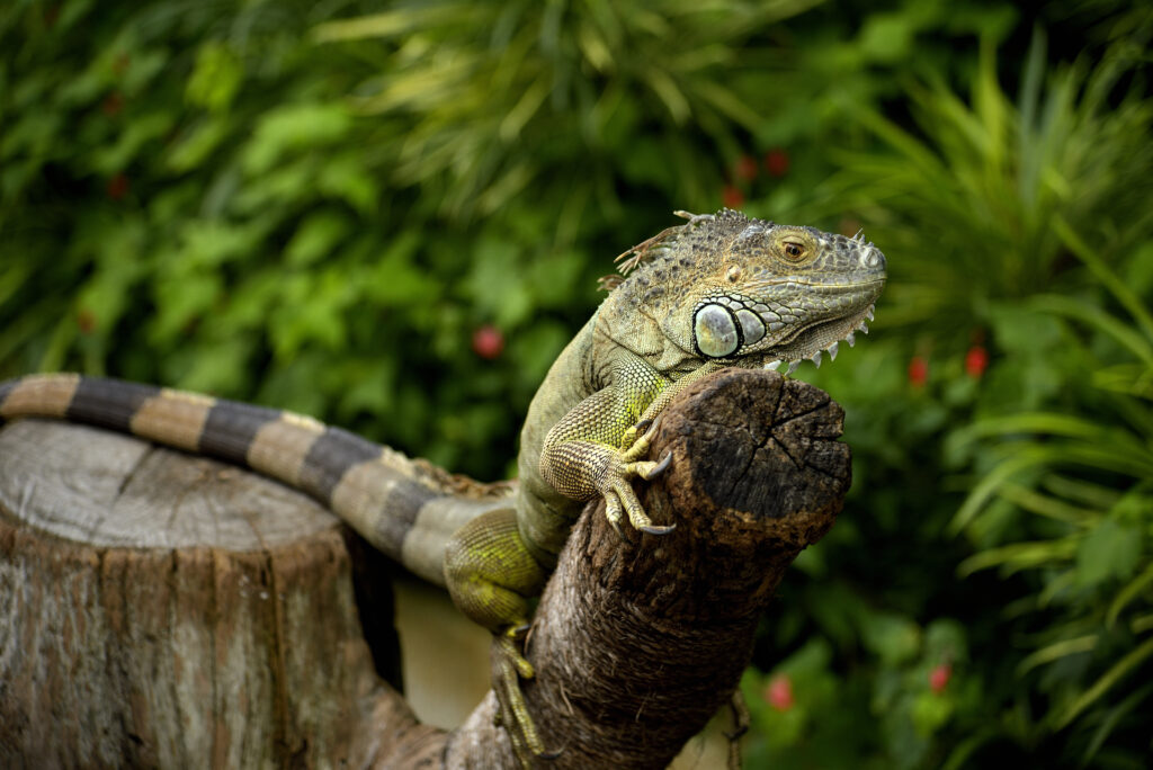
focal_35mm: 120
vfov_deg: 11.4
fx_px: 3845
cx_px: 576
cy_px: 385
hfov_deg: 17.1
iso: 250
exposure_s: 1/125
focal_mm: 120
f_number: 4
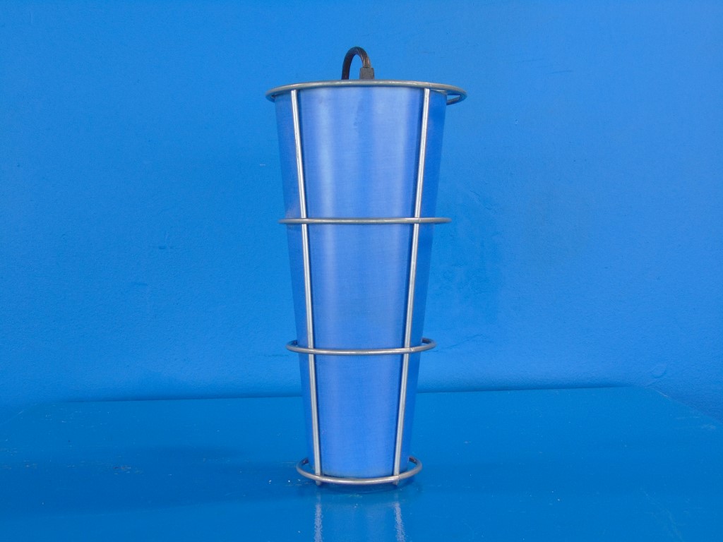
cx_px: 362
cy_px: 271
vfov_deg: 29.1
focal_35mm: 50
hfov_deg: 38.2
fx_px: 1044
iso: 100
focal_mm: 9
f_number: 3.5
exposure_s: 1/30
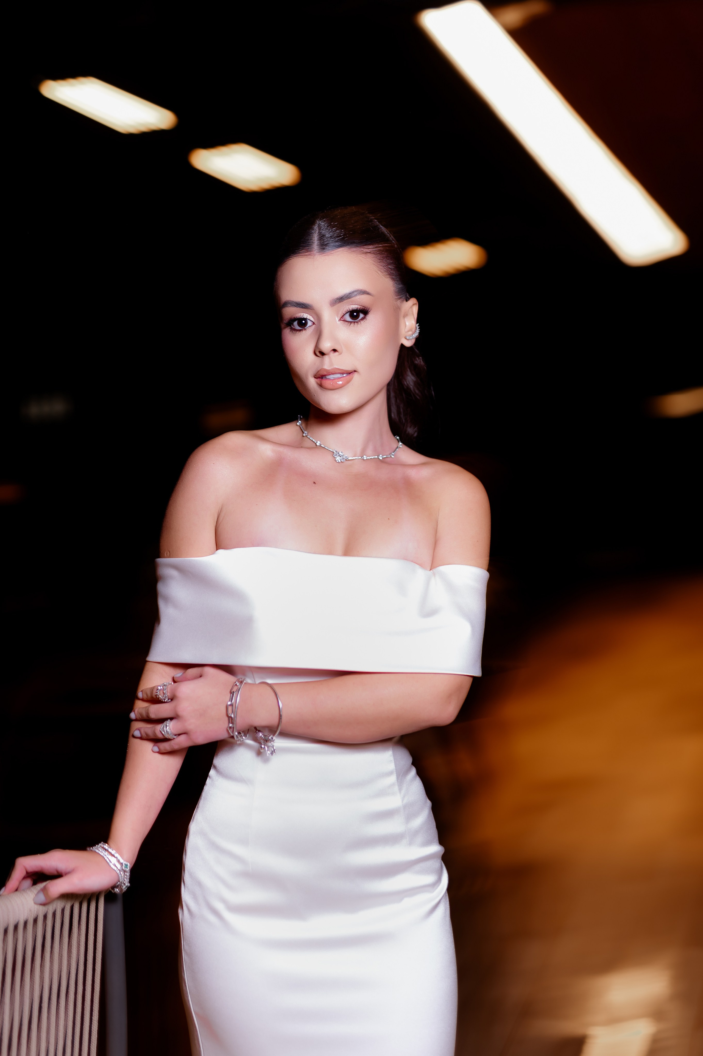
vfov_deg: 39.6
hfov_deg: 27.0
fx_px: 1467
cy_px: 528
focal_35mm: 50
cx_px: 352
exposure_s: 1/25
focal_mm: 50
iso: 50
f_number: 1.8
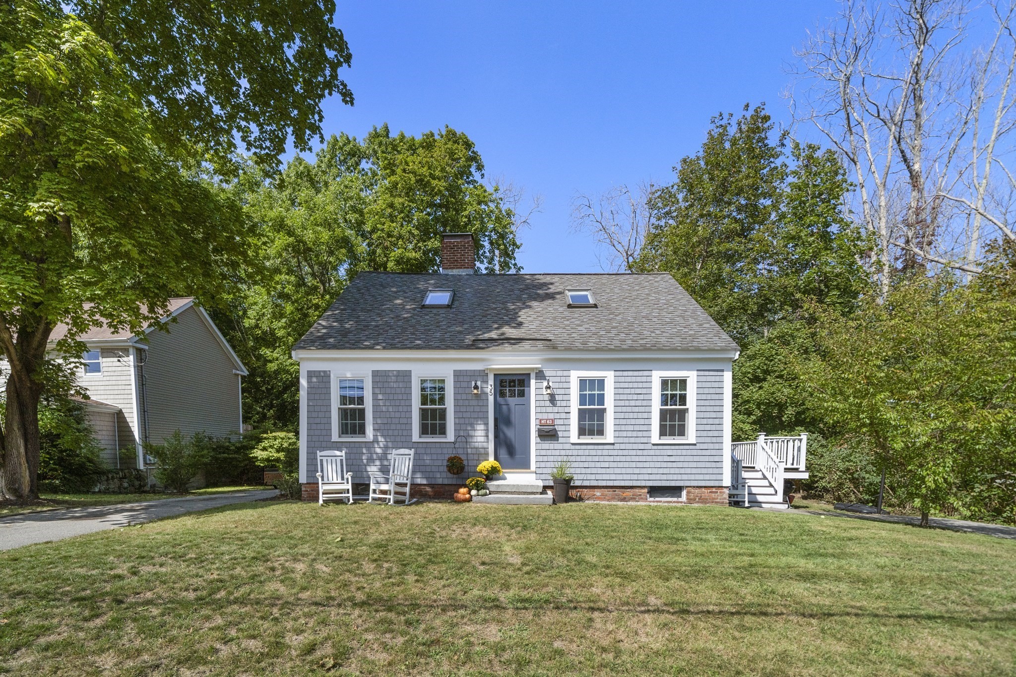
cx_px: 508
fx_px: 367
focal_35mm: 13
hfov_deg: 108.3
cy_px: 338
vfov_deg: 85.4
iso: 800
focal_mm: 13
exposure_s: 1/3200
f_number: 7.1
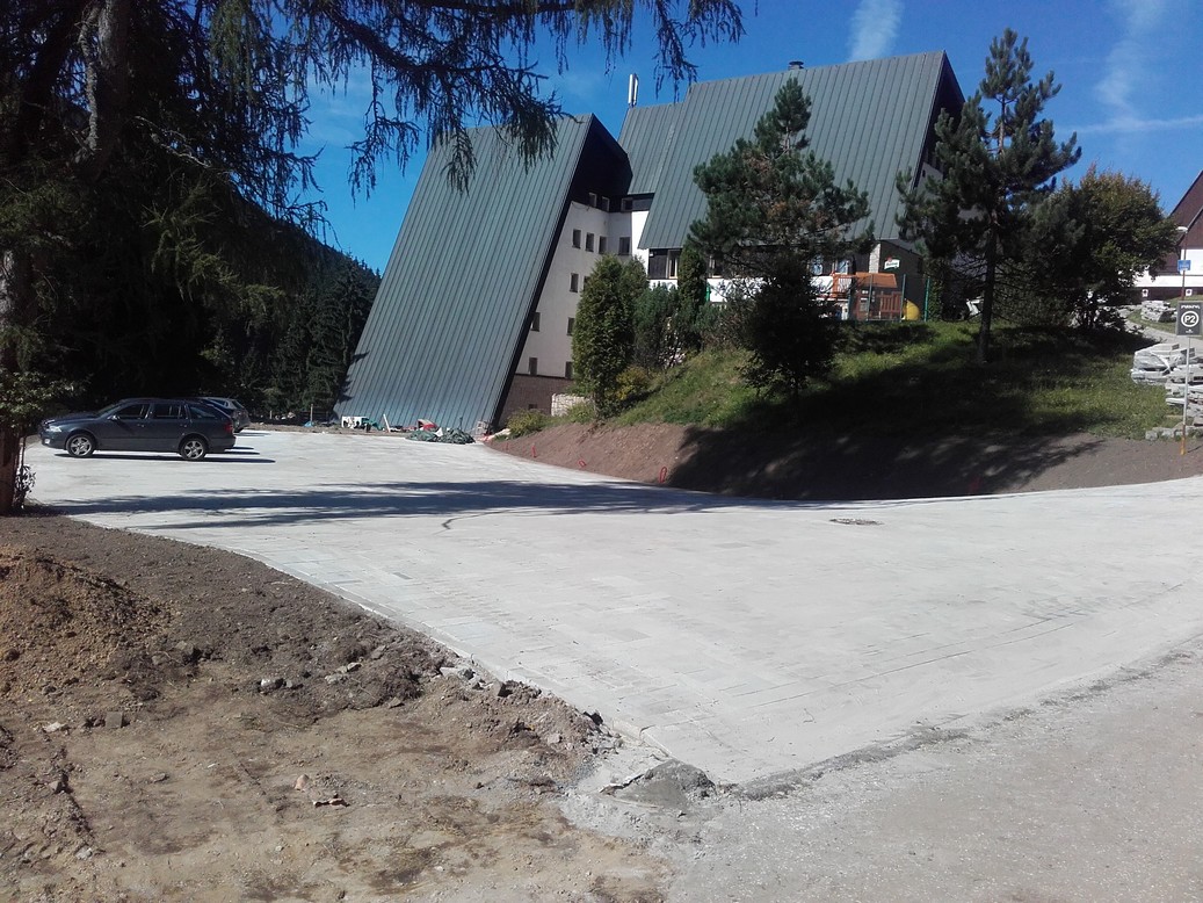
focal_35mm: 31
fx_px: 1077
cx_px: 602
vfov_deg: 45.5
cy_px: 452
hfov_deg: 58.3
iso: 50
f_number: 2.2
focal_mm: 3.3
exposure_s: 1/1638
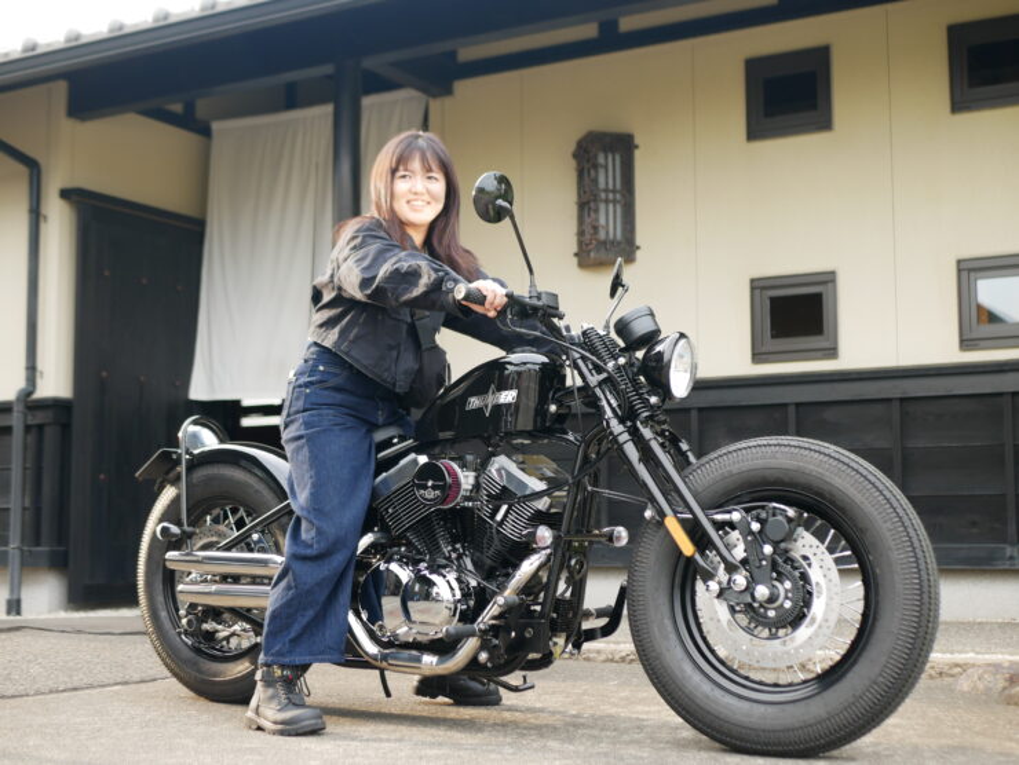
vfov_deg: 29.1
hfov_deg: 38.2
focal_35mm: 50
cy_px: 382
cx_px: 510
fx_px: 1473
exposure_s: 1/200
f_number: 2.5
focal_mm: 25
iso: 200
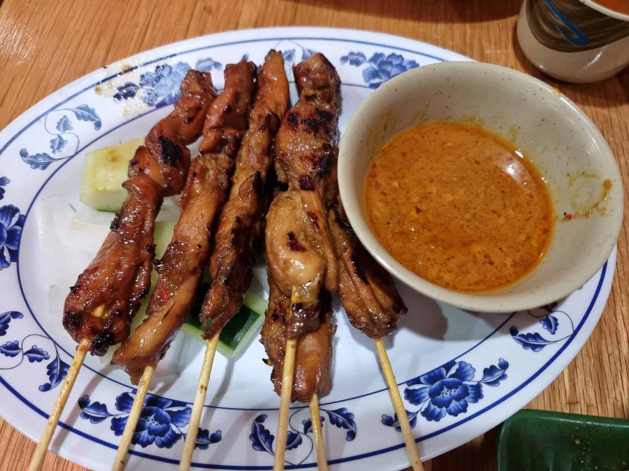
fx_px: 436
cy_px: 236
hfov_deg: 71.6
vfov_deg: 56.8
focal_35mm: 24
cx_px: 314
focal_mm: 6.7
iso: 320
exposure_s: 1/40
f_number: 1.8
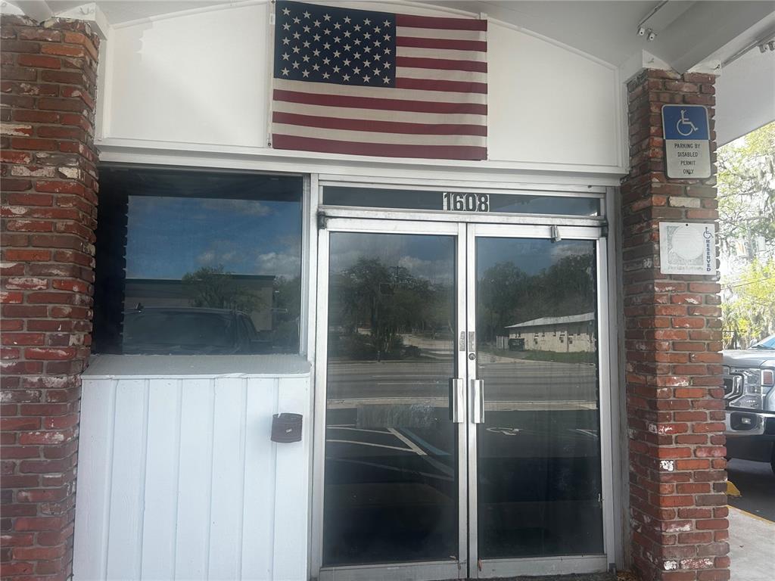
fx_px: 582
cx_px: 388
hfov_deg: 67.3
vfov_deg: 53.1
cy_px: 290
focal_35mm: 26
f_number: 1.5
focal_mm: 5.7
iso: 50
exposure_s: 1/1029
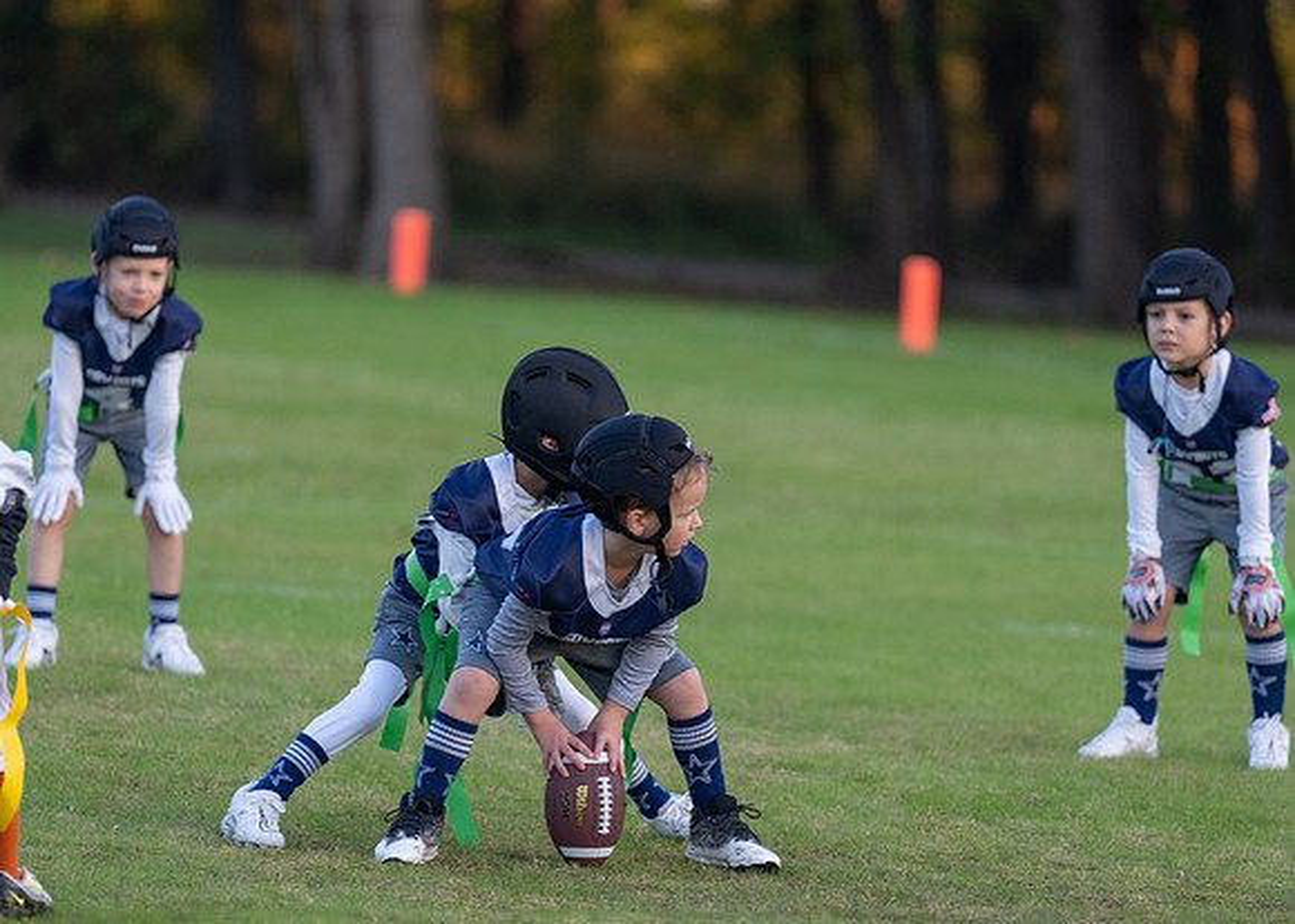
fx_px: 10971
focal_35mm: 298
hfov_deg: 6.8
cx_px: 591
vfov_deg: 4.8
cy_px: 541
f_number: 2.8
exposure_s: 1/1000
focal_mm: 200
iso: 800
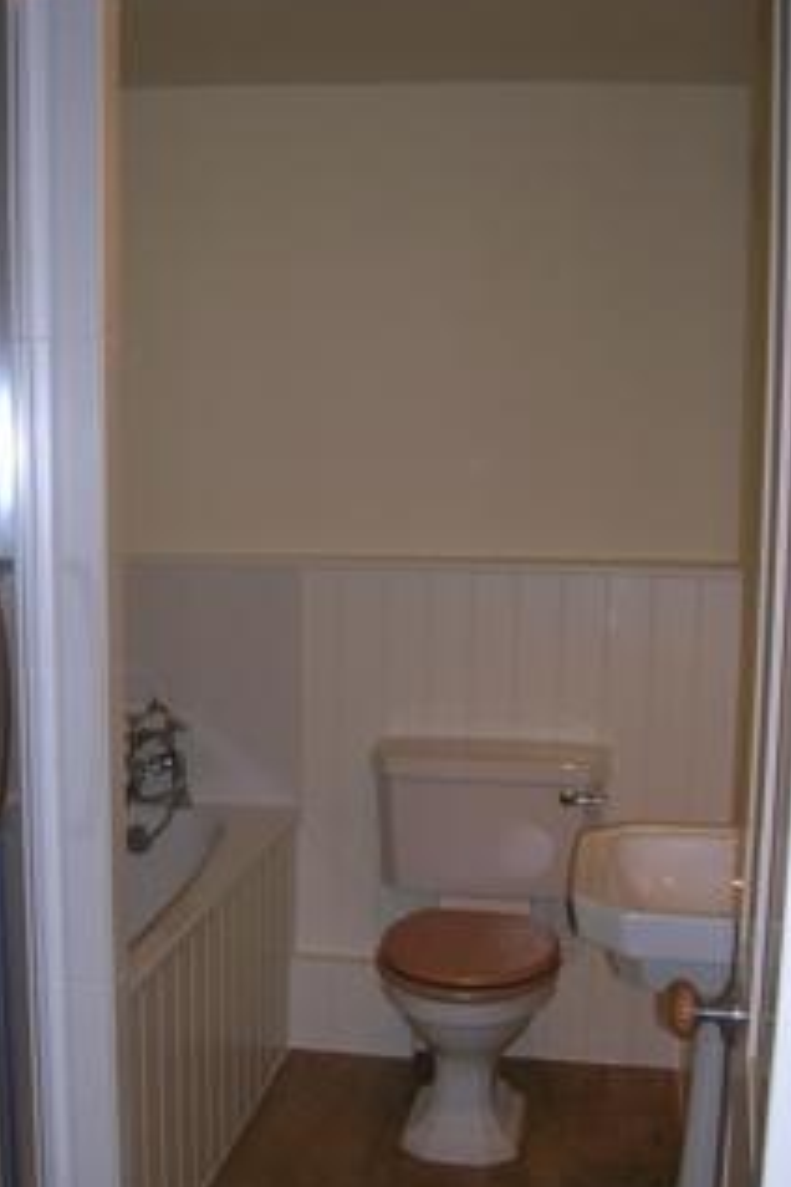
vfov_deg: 42.5
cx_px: 272
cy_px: 724
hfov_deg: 29.1
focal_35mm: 46
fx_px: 1516
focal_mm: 5.7
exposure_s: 1/60.1
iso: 50
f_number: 2.9
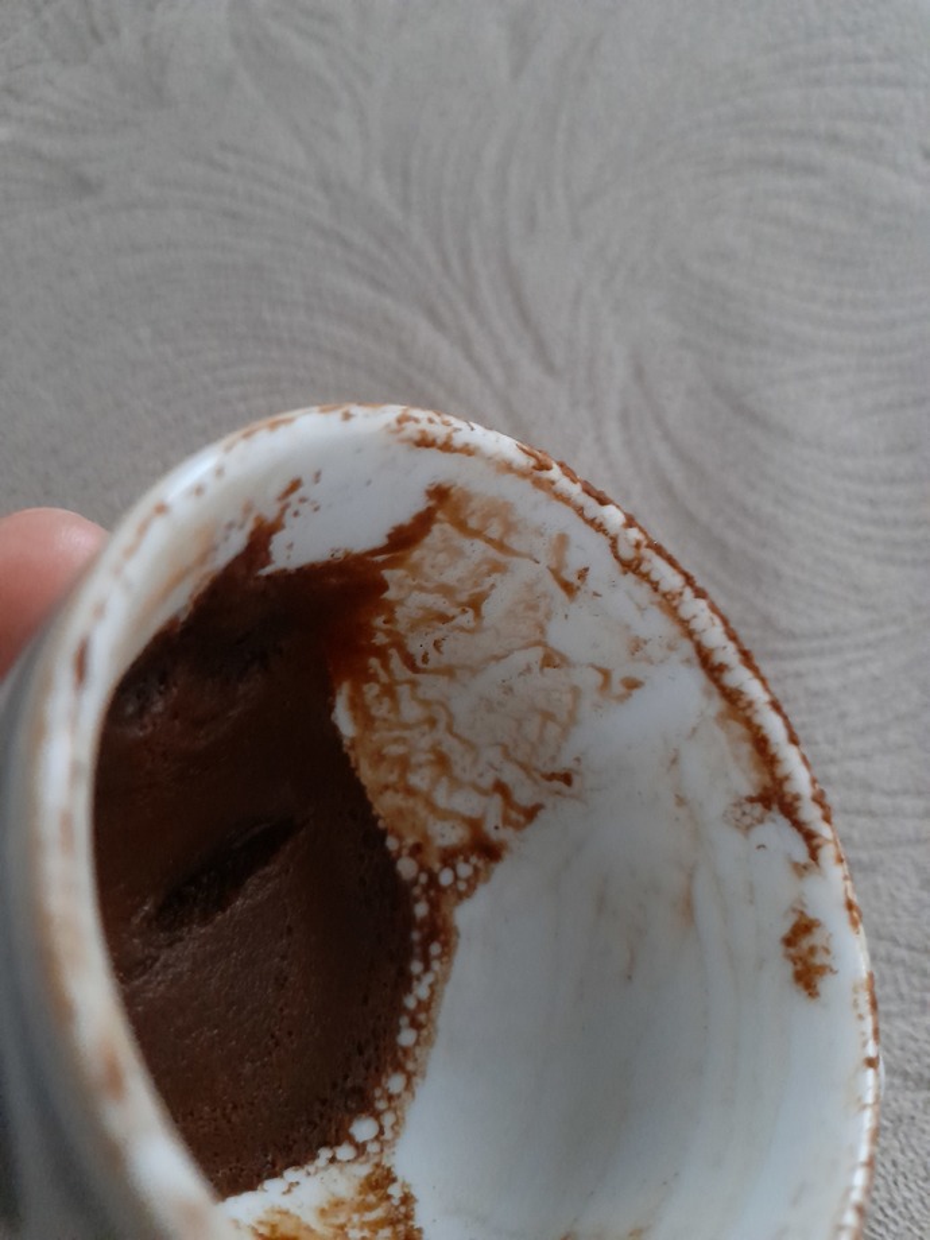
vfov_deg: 69.4
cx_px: 465
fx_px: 896
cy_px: 620
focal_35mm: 25
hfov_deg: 54.9
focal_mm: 4.6
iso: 800
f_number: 2
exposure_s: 1/10
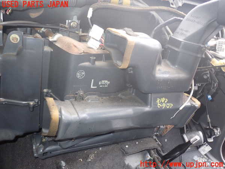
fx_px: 195
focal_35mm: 30
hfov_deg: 60.0
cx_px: 112
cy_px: 84
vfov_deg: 46.8
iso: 200
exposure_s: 1/30
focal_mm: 5.4
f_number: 2.3
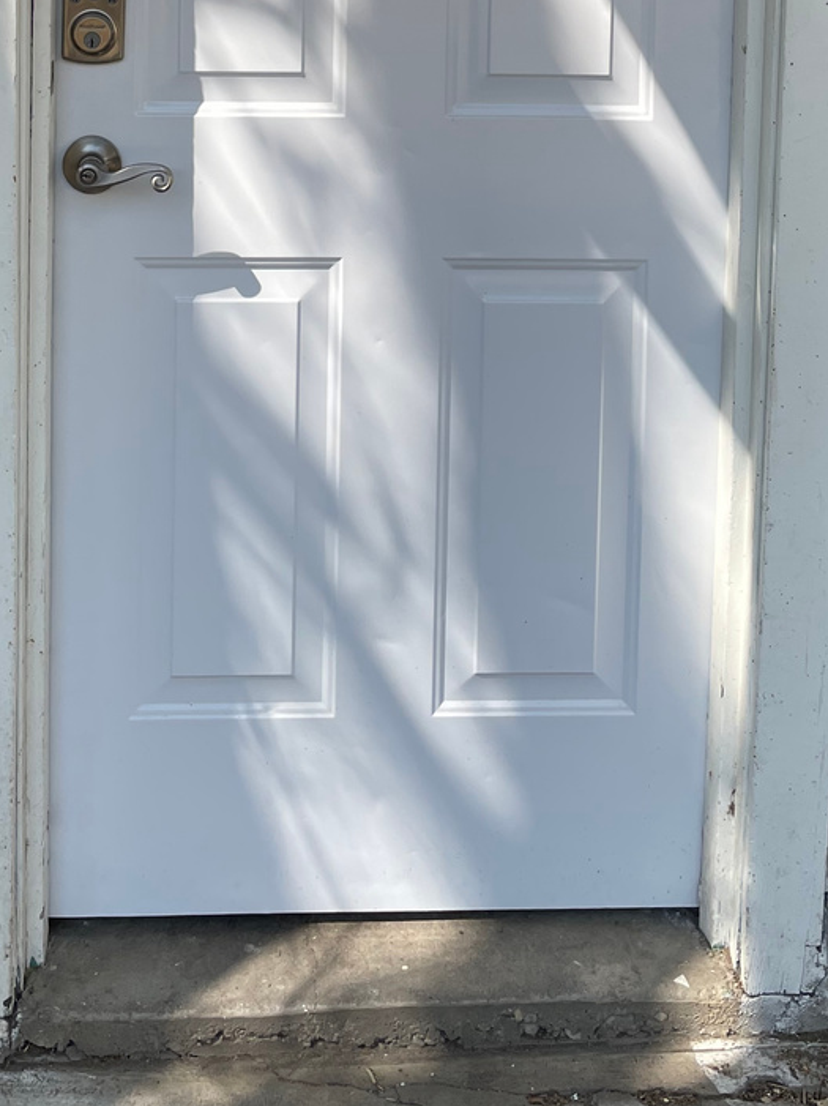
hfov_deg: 25.6
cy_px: -92
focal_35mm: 57
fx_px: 1820
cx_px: 339
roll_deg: -0.7
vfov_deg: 30.5
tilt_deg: -6.6
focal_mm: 4.2
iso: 32
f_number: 1.6
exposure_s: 1/1770
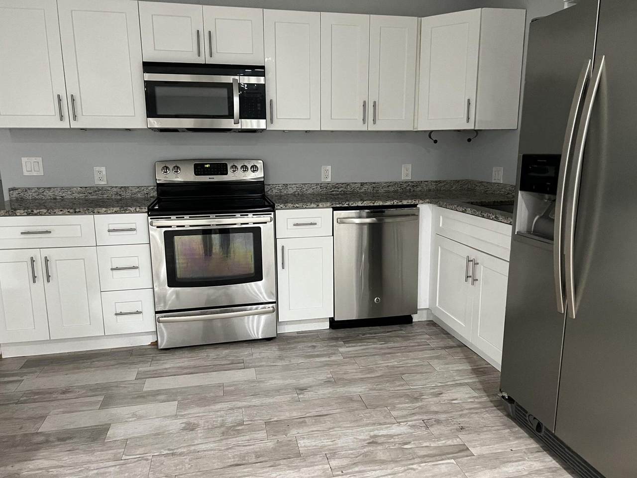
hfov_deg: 67.3
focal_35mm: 26
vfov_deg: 53.1
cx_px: 318
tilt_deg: -10.7
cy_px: 239
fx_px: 478
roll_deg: -0.1
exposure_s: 1/60
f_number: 1.5
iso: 400
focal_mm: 5.7
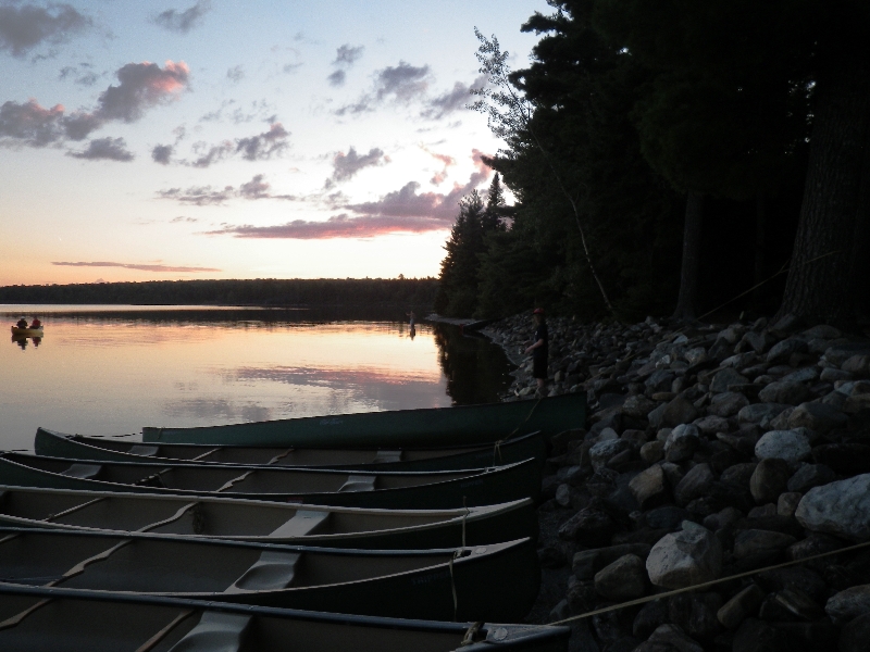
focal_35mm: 28
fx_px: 704
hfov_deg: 63.4
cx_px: 435
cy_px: 326
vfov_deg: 49.7
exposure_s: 1/60
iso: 80
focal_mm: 5
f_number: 3.5
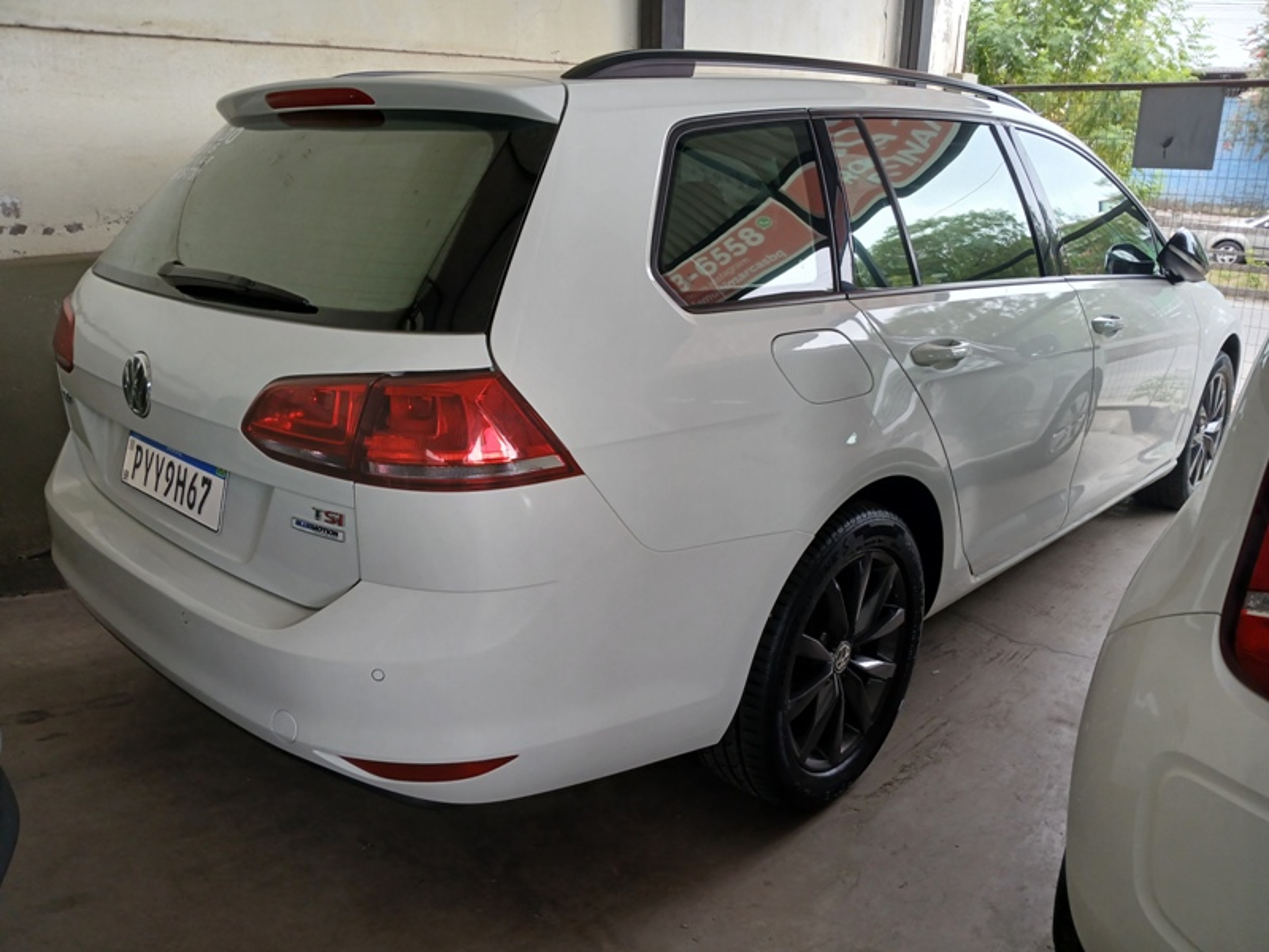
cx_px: 634
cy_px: 476
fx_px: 953
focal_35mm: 26
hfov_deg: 67.3
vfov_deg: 53.1
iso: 50
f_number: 1.8
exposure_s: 1/60
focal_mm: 3.98
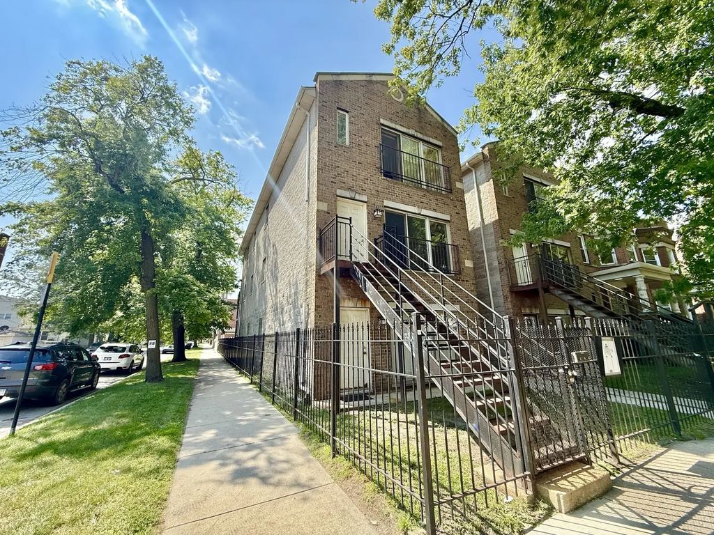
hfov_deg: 102.1
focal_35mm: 14
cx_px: 357
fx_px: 289
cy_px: 268
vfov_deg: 85.7
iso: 64
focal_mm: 2.22
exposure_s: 1/799
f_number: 2.2
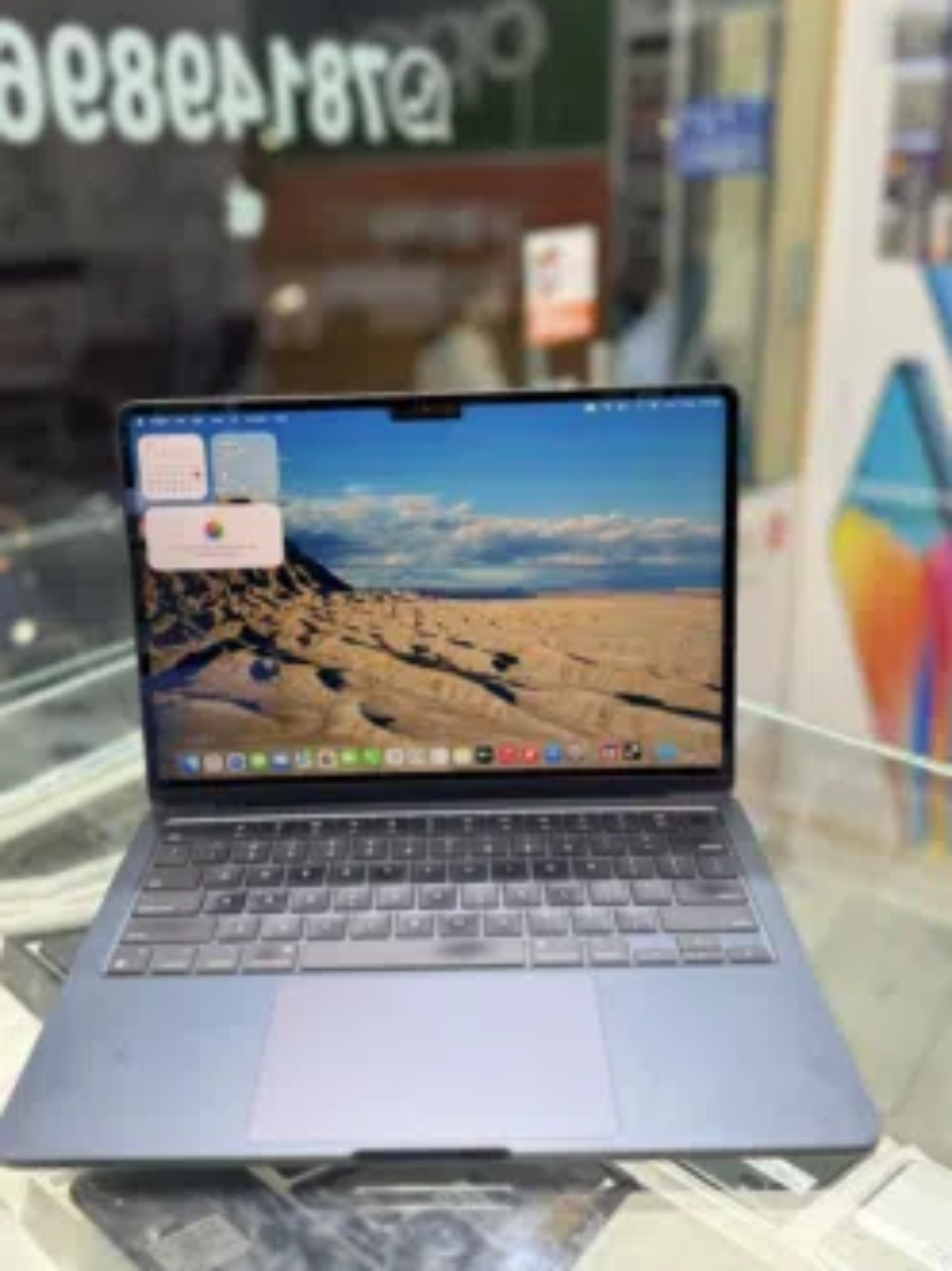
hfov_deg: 48.2
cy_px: 549
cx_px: 438
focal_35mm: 29
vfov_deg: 61.4
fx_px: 1064
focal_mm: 6.76
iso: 80
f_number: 1.78
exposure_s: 1/168
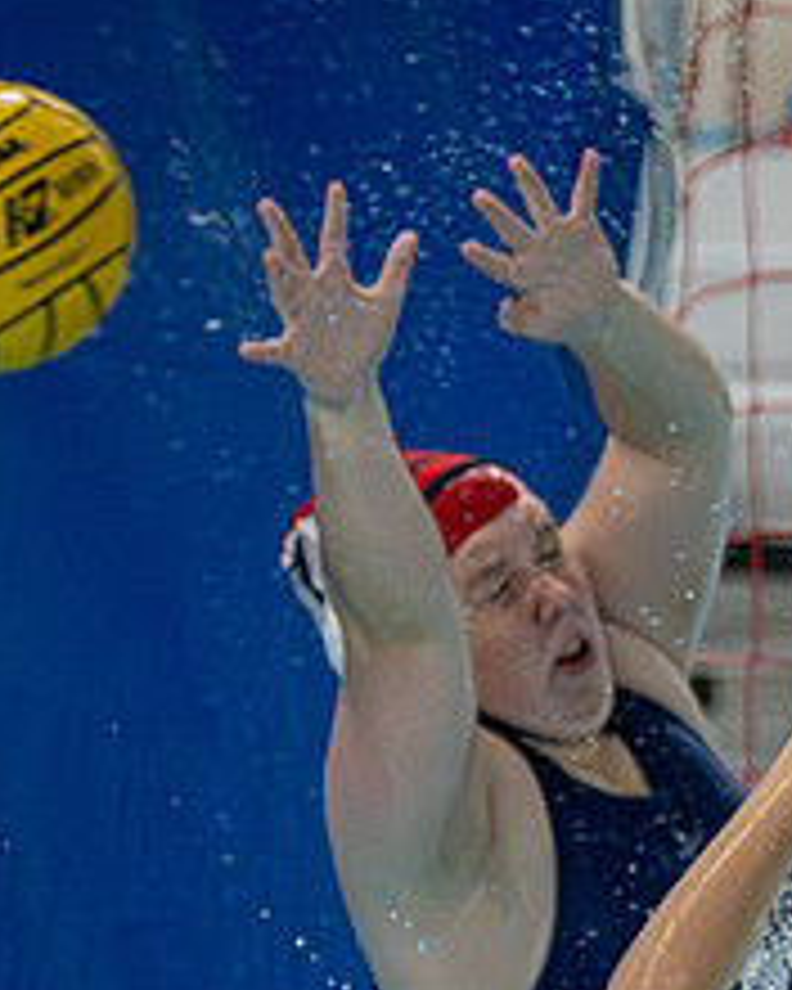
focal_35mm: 618
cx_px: 1532
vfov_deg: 3.1
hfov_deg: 2.5
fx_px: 18108
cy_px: 913
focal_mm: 175
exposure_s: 1/1000
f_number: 4
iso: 8000
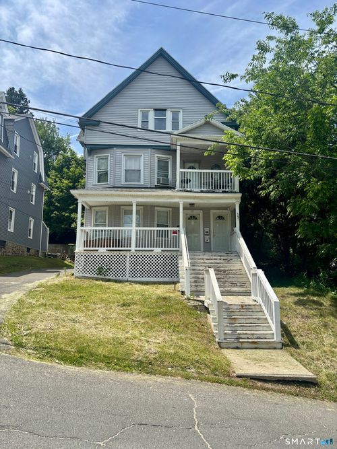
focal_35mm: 26
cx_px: 168
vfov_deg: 67.3
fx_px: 338
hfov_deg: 53.0
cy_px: 224
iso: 50
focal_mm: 5.96
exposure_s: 1/3205
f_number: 1.6
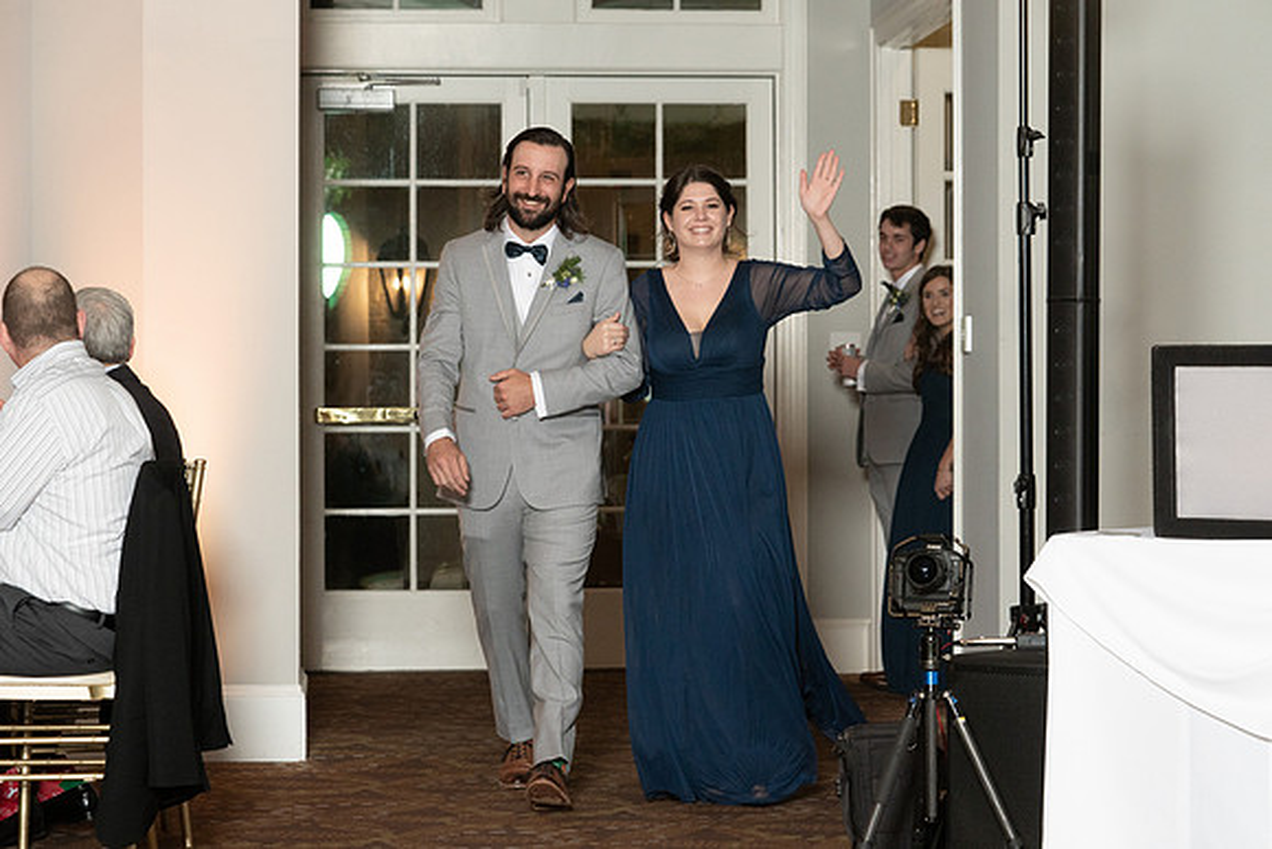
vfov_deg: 13.5
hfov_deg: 20.2
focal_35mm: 101
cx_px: 677
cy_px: 452
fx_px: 3573
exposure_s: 1/200
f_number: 5.6
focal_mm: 95
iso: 2000
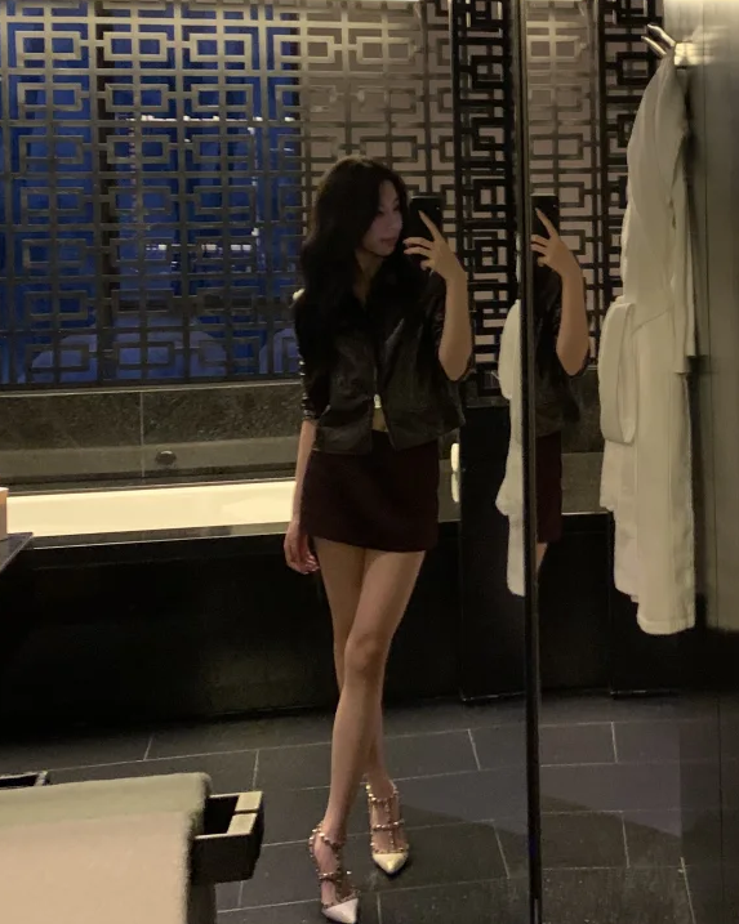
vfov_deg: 35.6
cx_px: 626
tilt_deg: +2.2
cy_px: 200
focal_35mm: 51
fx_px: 1395
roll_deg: +1.0
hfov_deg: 28.8
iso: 640
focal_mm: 4.25
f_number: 1.8
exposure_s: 1/30
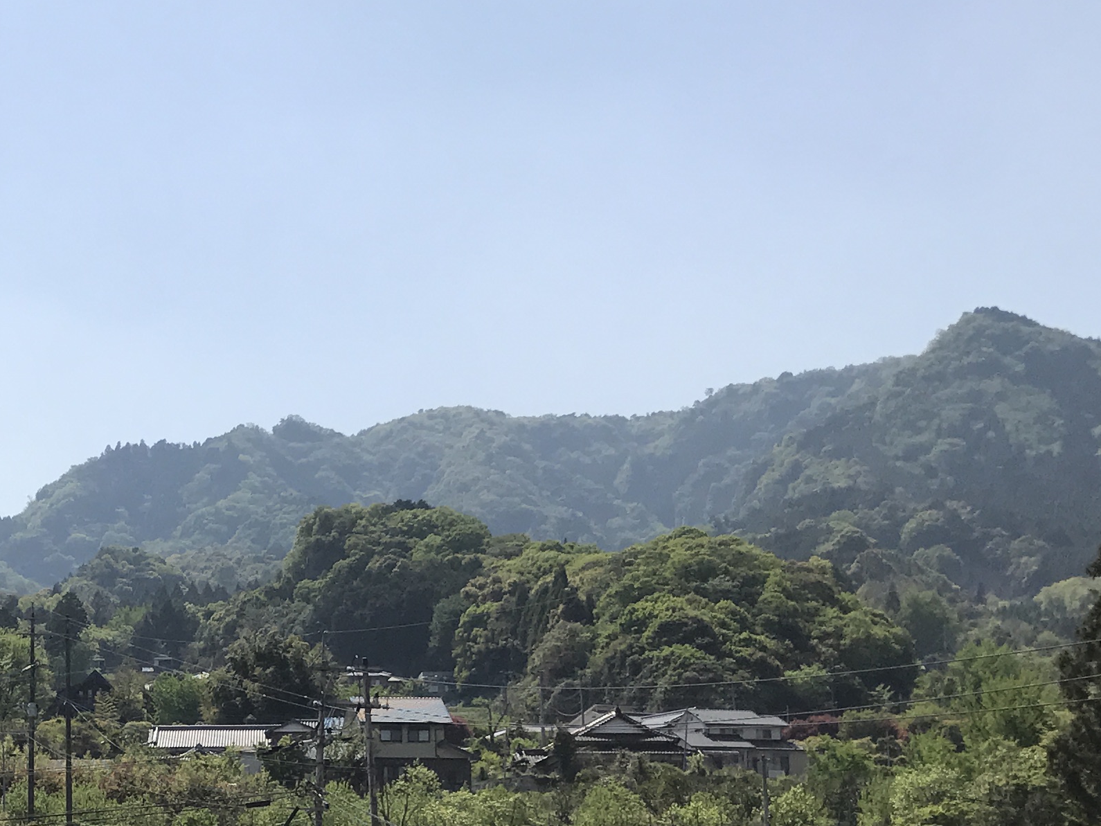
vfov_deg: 20.2
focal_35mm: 71
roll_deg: +0.9
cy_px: 777
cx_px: 75
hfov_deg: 26.3
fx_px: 2259
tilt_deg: +6.1
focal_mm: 3.99
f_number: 1.8
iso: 20
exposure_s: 1/4167
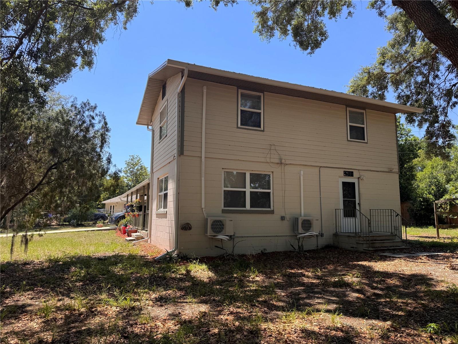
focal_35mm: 24
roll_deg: -0.6
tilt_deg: +7.2
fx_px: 318
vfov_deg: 56.8
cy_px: 172
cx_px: 229
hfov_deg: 71.6
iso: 80
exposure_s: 1/1869
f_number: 1.78
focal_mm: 6.76
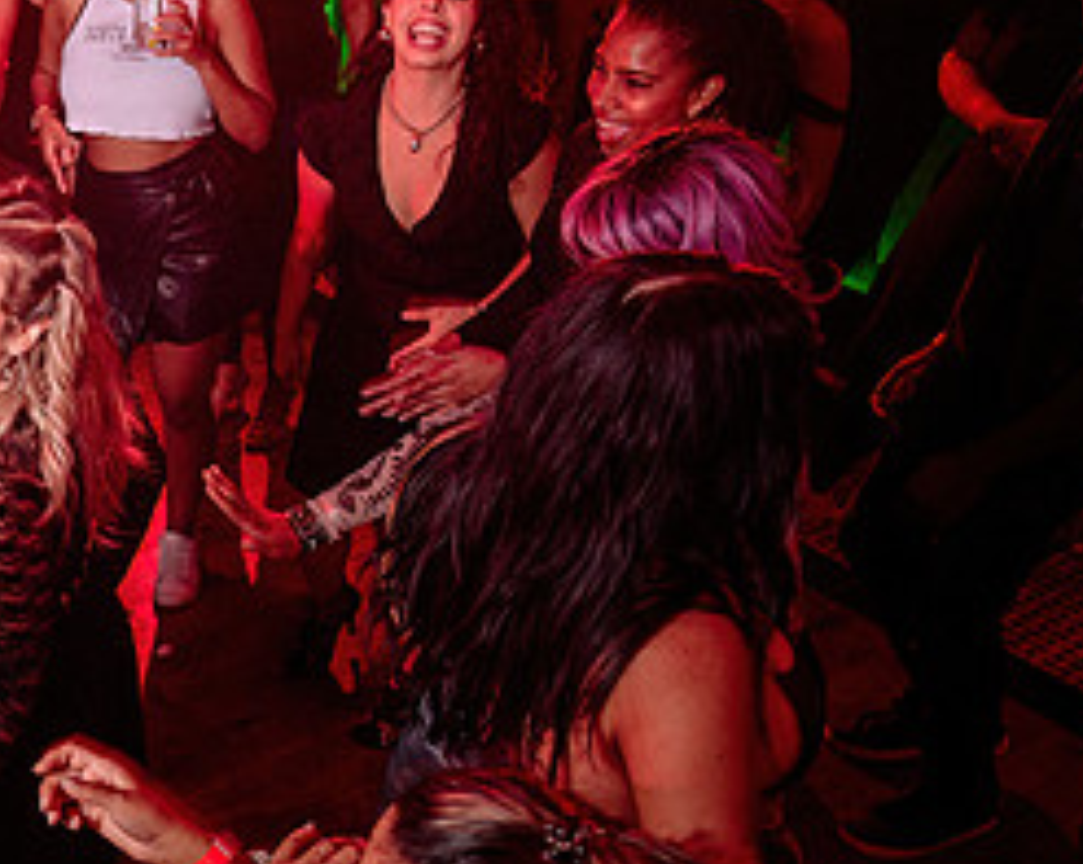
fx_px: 1697
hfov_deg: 32.2
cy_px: 480
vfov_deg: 28.5
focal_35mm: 53
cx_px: -35
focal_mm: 24
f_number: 3.2
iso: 800
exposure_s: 1/40
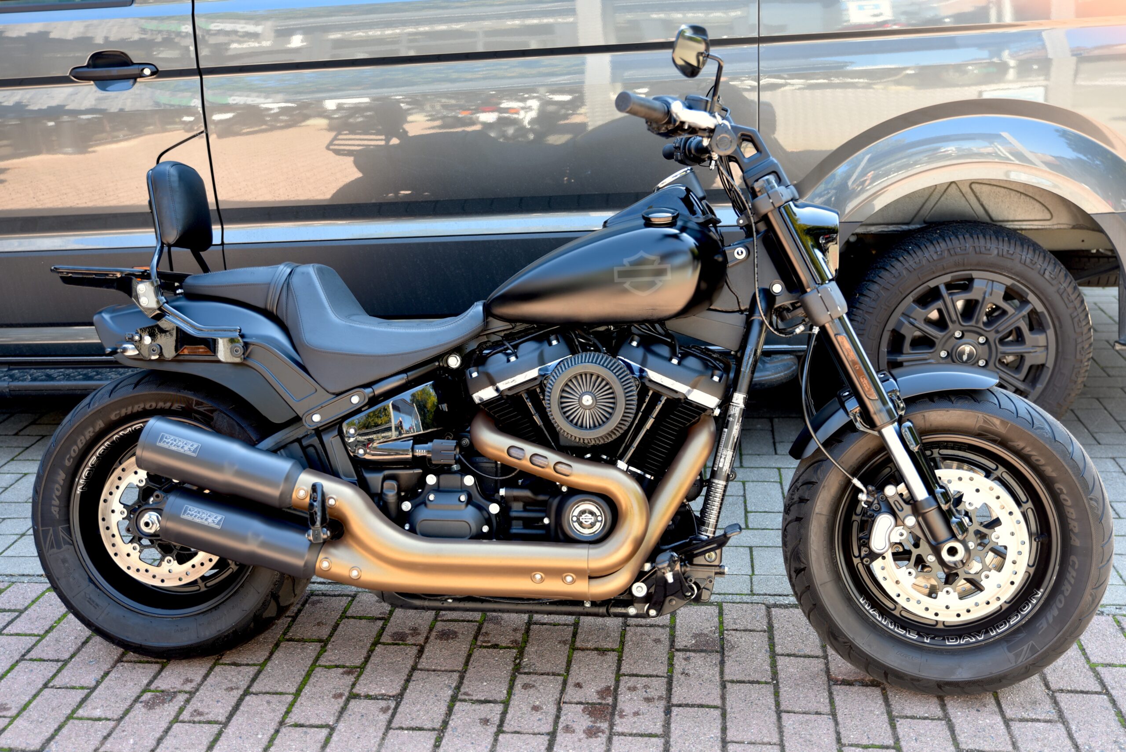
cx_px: 563
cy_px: 376
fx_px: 1252
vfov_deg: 33.4
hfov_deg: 48.4
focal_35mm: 40
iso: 100
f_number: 3.2
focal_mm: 40
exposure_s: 1/60
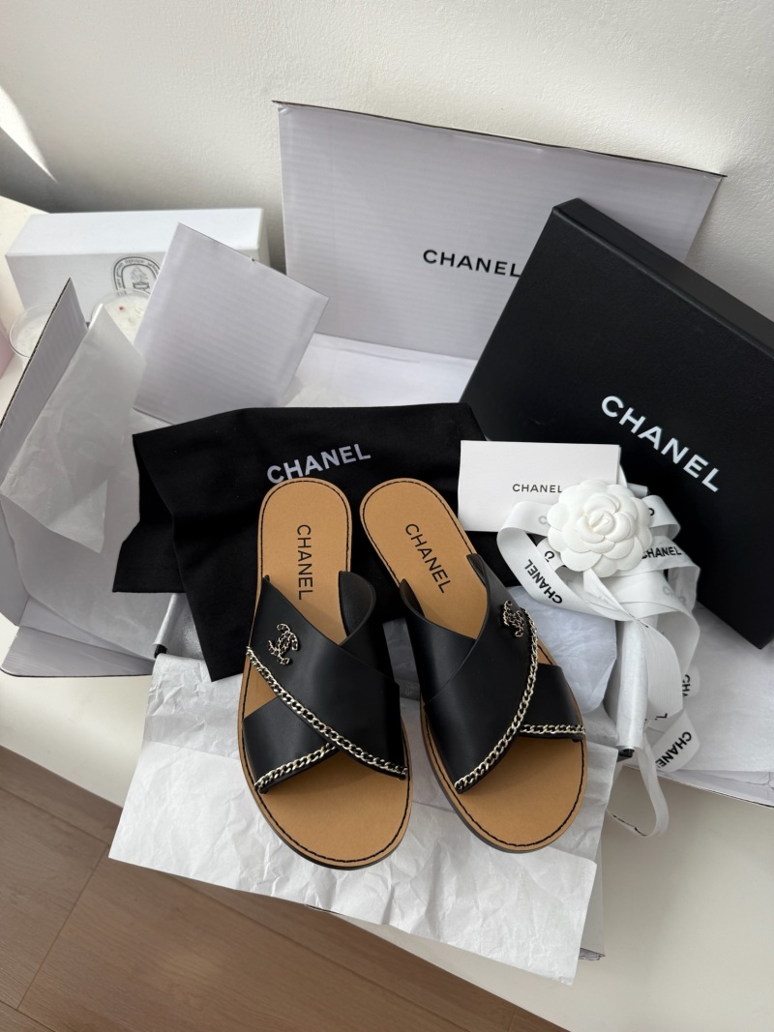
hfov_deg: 56.8
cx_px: 387
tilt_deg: -64.7
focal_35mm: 24
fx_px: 716
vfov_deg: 71.6
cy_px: 516
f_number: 1.78
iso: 80
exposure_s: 1/315
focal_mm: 6.76
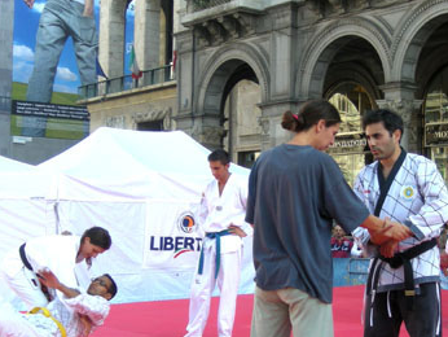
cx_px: 302
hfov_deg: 27.6
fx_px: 907
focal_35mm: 70
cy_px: 204
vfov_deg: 21.0
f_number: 3.1
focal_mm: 7.1
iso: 50
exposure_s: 1/240
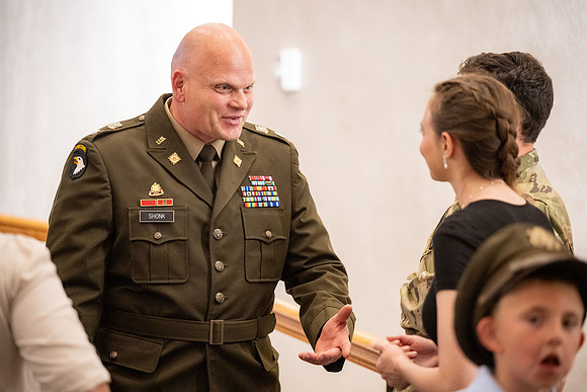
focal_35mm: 145
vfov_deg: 9.5
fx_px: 2365
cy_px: 196
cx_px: 294
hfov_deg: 14.2
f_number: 2.8
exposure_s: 1/200
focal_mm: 145
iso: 5000
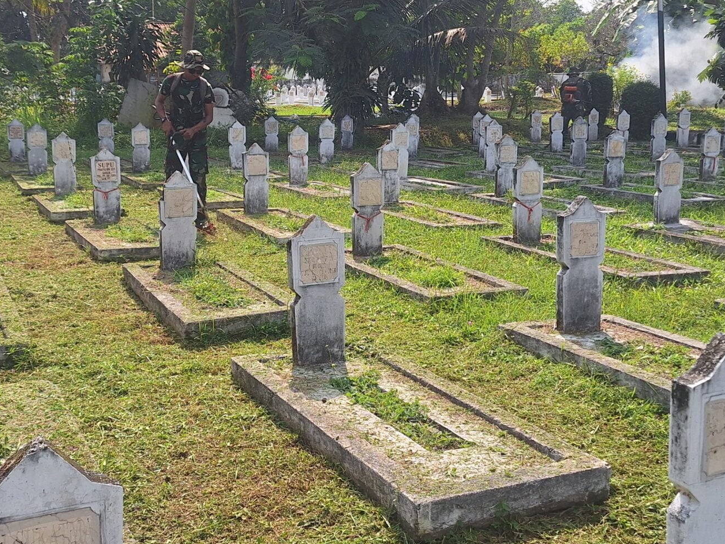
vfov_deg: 32.1
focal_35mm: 45
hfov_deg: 42.1
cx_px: 343
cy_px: 220
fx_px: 942
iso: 40
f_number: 1.8
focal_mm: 5.5
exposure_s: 1/2801
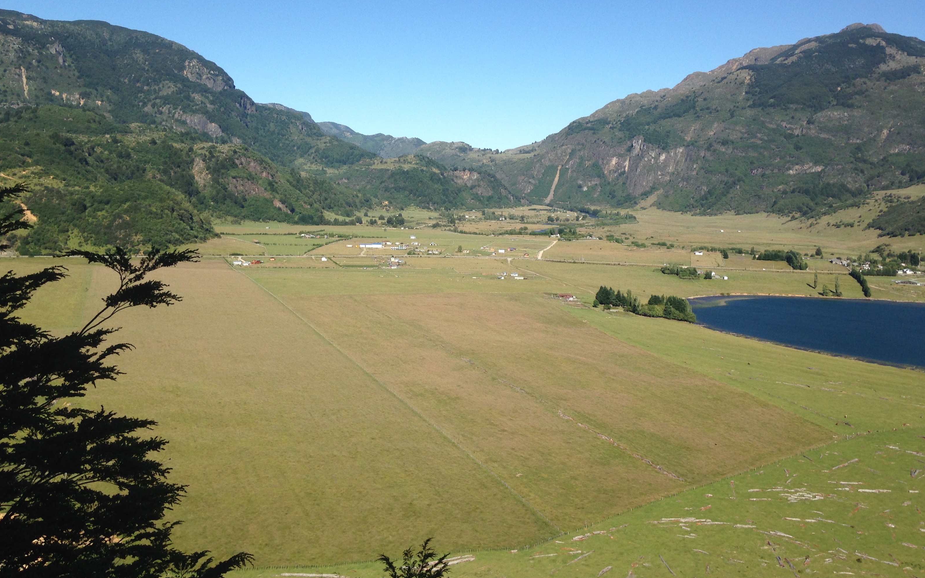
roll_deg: -2.4
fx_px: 907
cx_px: 455
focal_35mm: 36
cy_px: 225
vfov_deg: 35.2
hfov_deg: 54.0
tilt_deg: -3.4
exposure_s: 1/1808
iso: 50
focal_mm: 4.12
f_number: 2.4
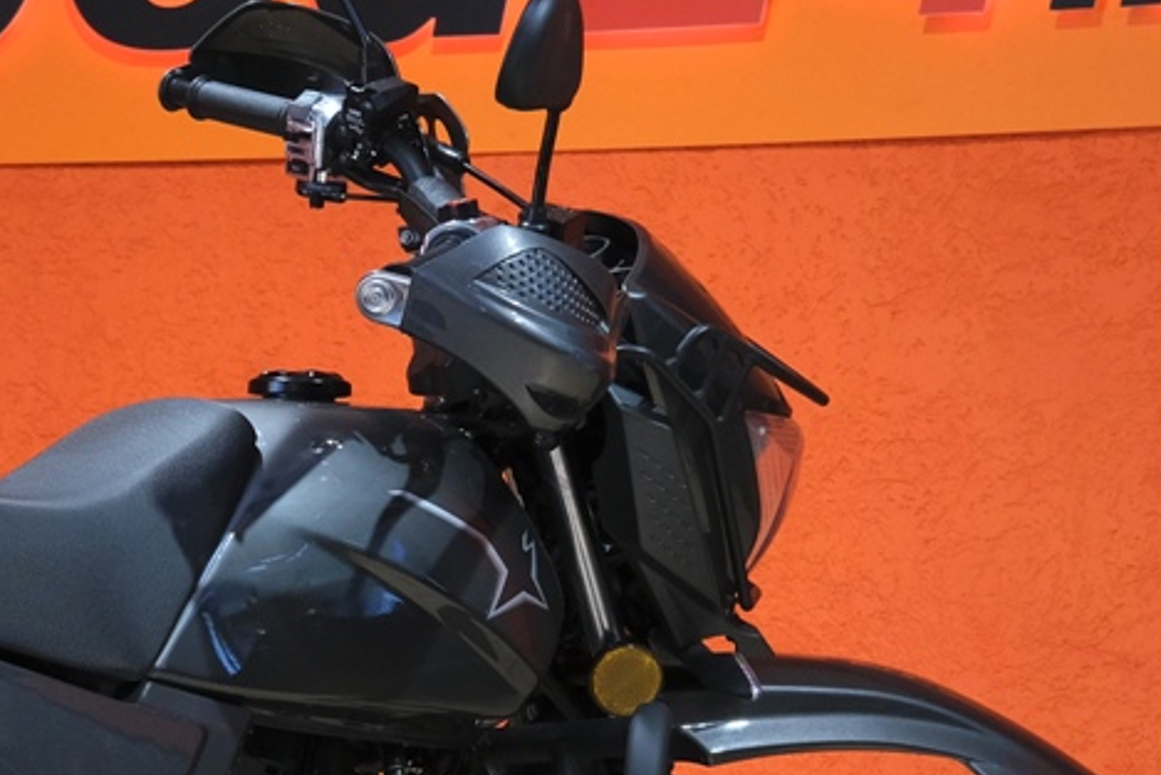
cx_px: 136
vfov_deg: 8.7
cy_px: 605
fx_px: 5065
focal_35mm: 157
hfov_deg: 13.0
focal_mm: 30.8
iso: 1250
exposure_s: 1/100
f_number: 4
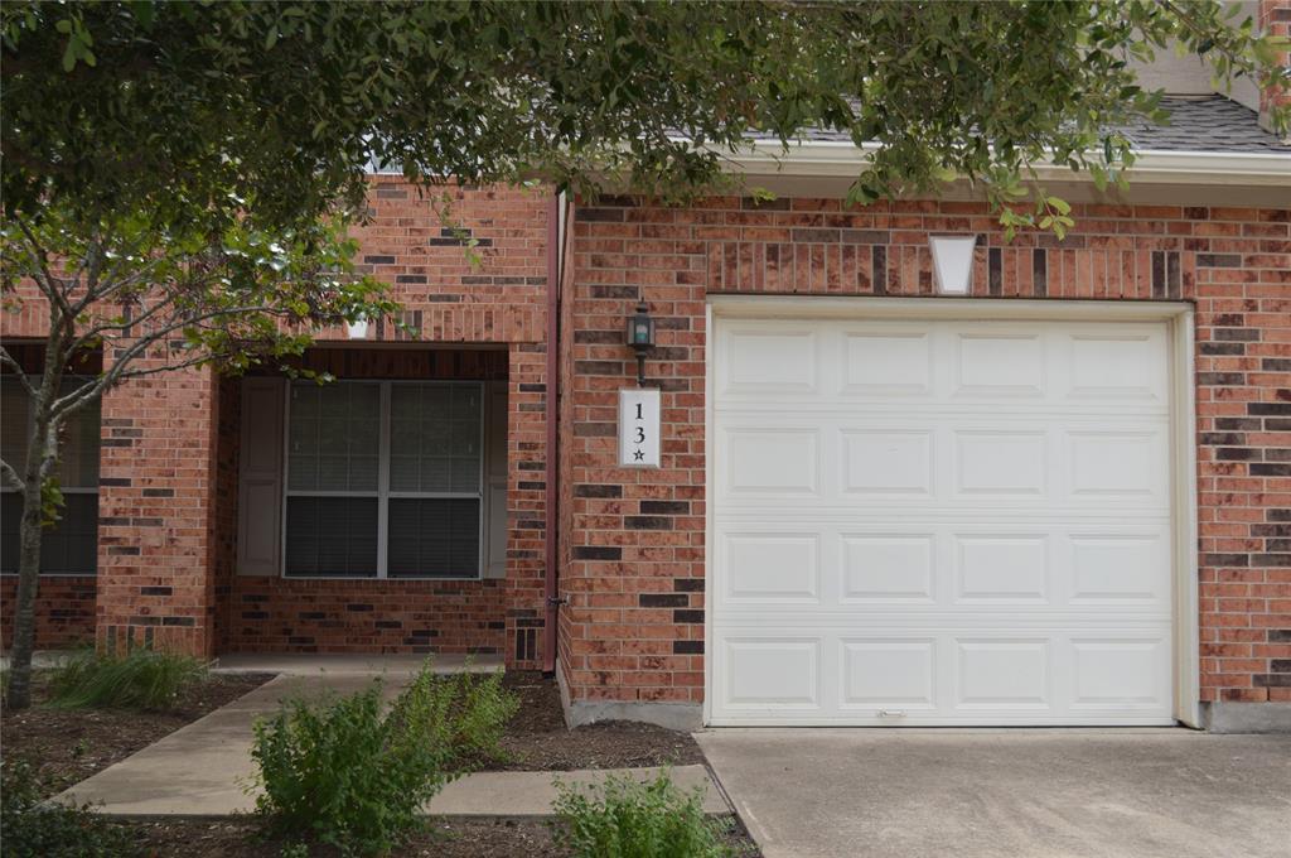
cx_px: 646
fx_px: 1719
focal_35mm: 48
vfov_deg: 28.0
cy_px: 429
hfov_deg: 41.2
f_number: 5
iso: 100
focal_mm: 32
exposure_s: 1/200
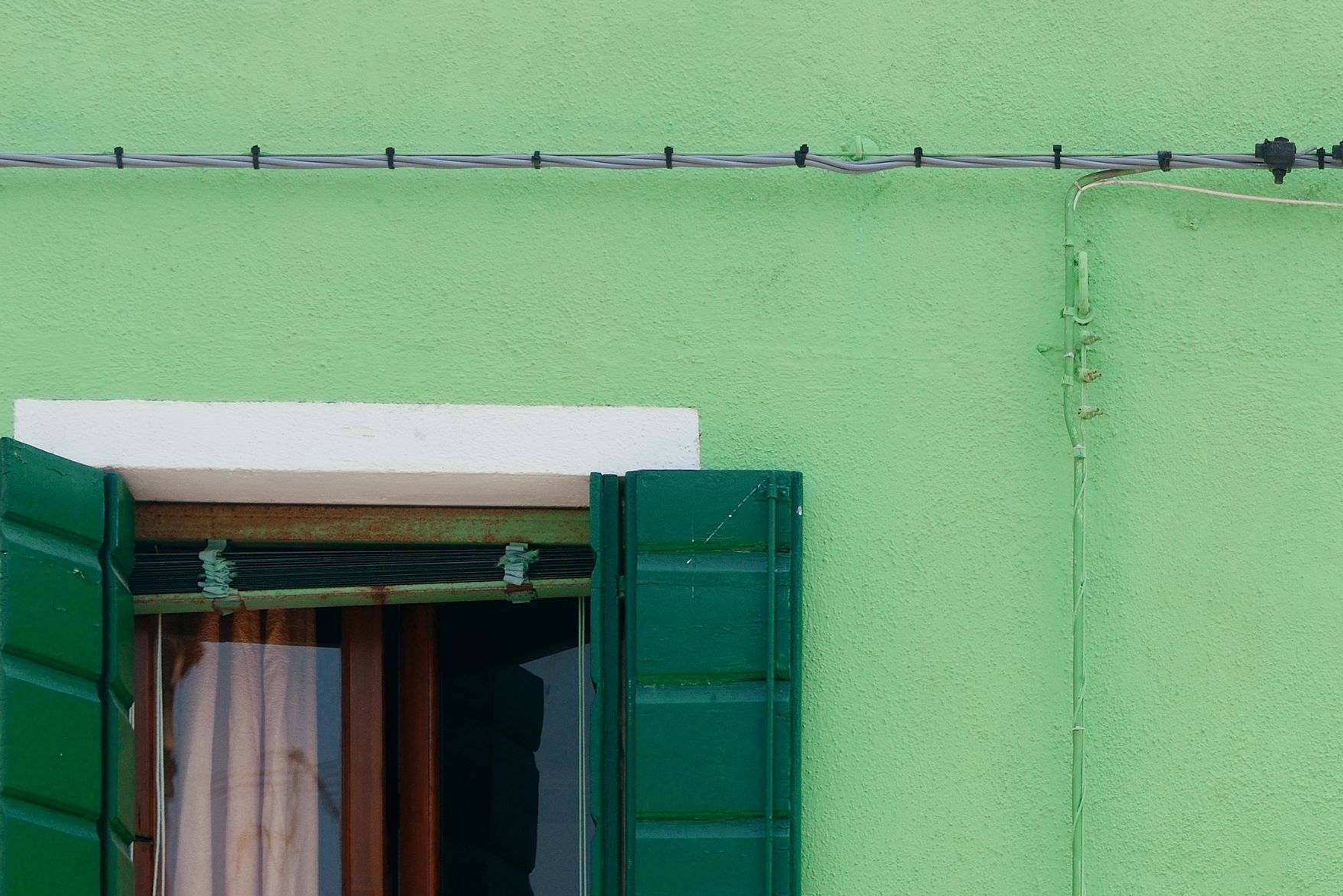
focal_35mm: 242
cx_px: 1419
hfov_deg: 8.4
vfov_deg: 5.7
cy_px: 1043
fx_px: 9030
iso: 200
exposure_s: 1/500
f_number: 8
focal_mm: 95
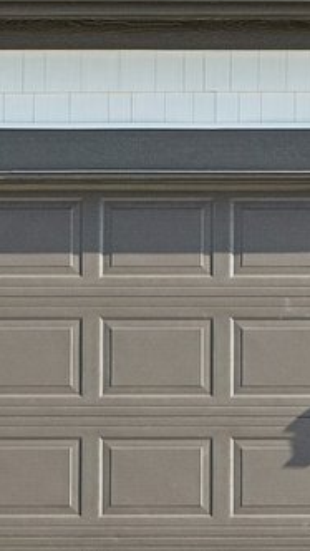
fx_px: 2832
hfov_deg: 6.2
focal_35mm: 194
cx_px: 502
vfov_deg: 11.0
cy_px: 22
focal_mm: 30
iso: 100
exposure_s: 1/320
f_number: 8
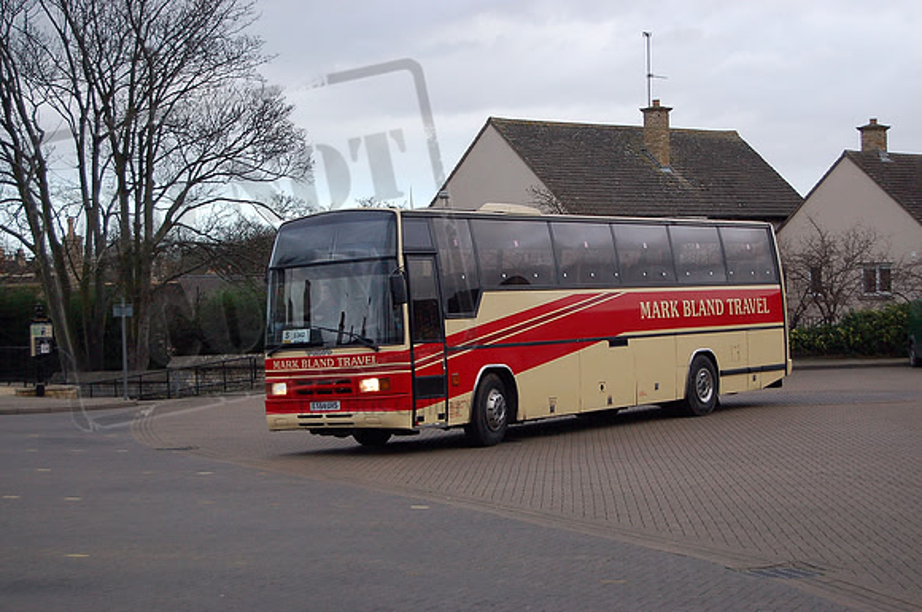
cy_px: 306
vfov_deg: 19.7
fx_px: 1765
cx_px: 461
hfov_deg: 29.3
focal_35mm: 69
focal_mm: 46
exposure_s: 1/125
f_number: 5.3
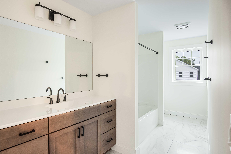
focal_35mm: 19
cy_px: 77
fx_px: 122
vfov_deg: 64.6
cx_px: 116
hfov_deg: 86.9
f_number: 6.3
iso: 400
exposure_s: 1/4
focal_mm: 13
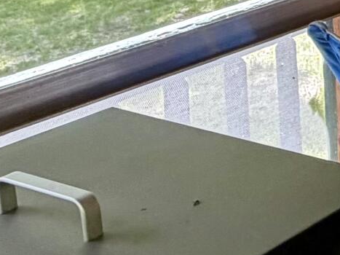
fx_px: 884
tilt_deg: -6.8
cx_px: 818
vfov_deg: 15.1
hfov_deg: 14.4
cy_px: -142
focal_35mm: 90
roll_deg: +0.0
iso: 125
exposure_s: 1/121
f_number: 2.2
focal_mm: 2.22
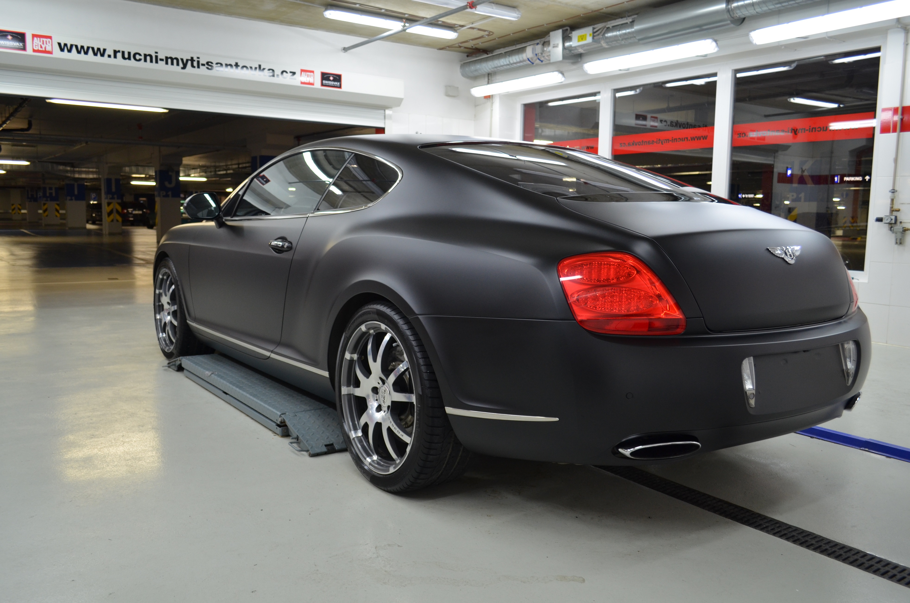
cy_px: 302
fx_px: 757
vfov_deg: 43.4
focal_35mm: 30
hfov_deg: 62.0
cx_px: 455
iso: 400
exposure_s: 1/80
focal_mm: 20
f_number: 4.5
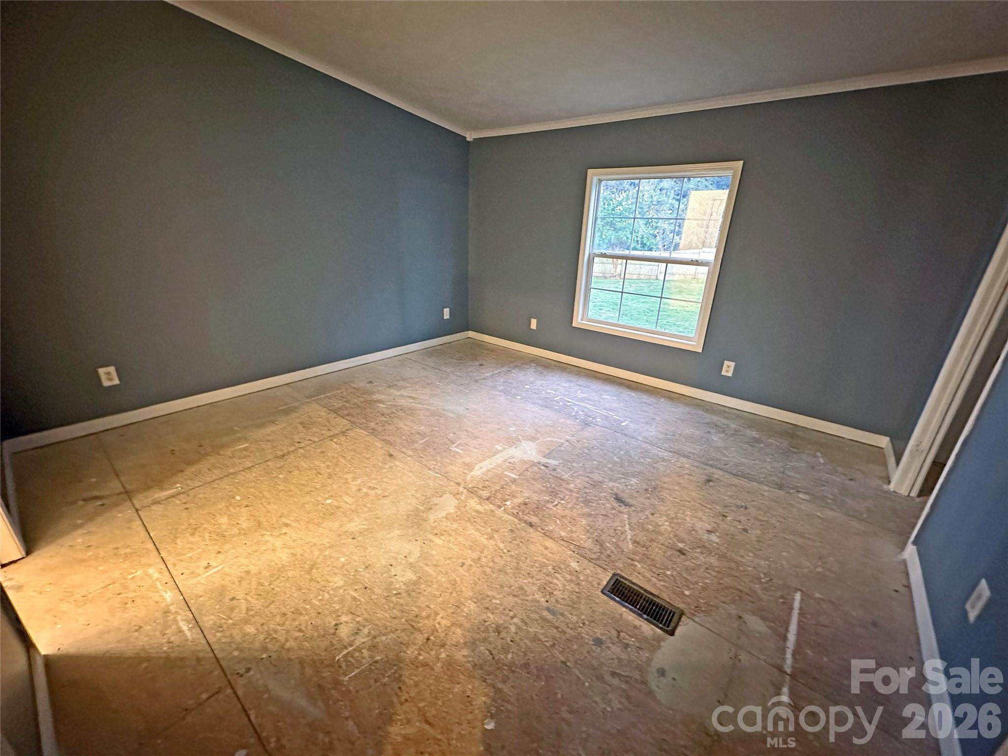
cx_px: 504
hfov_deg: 102.1
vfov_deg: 85.7
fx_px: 408
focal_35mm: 14
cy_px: 378
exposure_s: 1/40
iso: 800
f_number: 2.2
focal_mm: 2.22
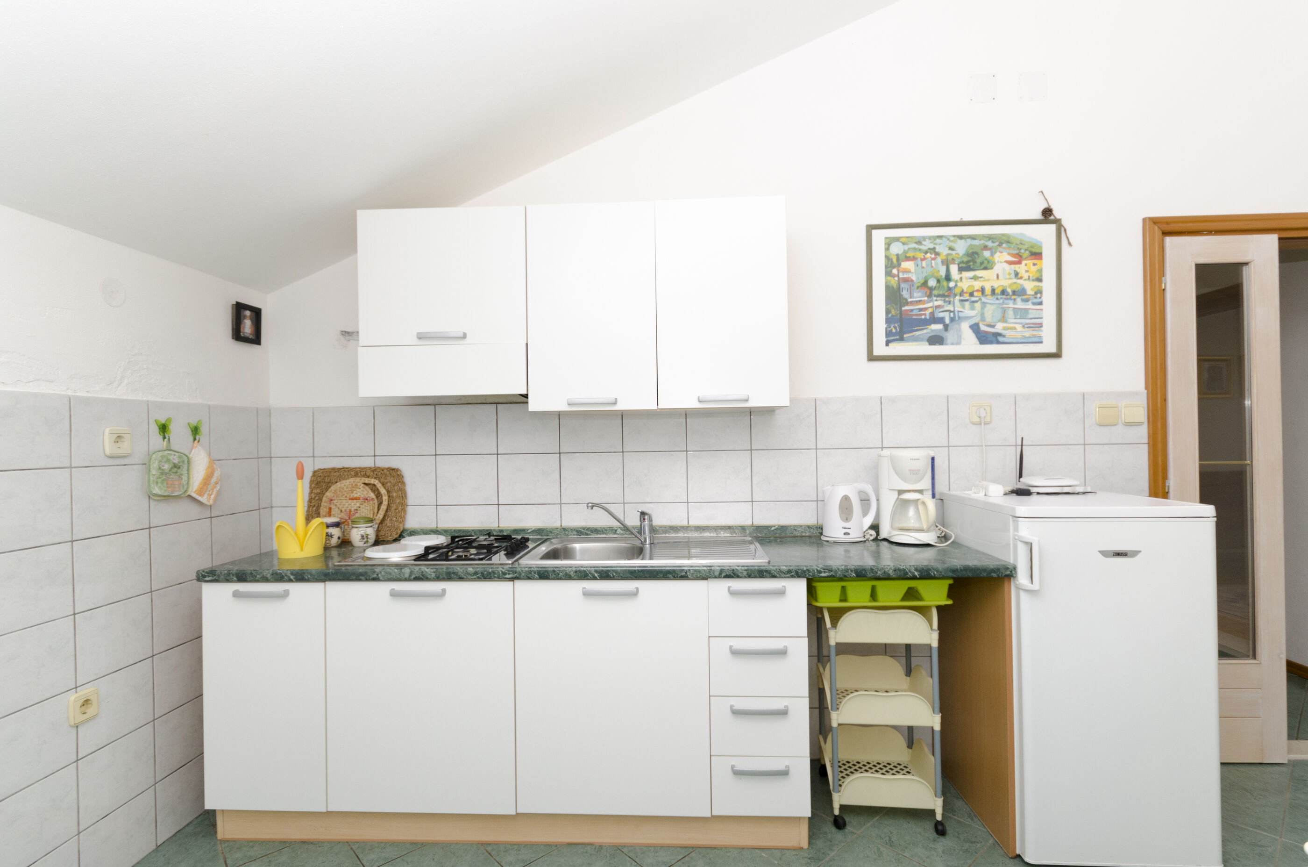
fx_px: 625
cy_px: 434
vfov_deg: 69.4
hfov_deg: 92.6
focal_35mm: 17
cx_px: 654
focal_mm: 11.5
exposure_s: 1/200
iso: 320
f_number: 8
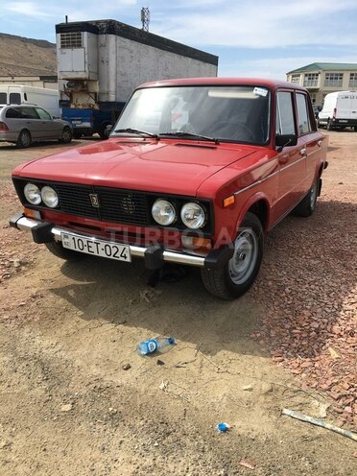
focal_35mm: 29
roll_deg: -1.4
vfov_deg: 61.7
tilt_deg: -16.7
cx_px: 178
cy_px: 238
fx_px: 399
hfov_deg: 48.2
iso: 25
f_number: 2.2
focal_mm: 4.15
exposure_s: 1/1374
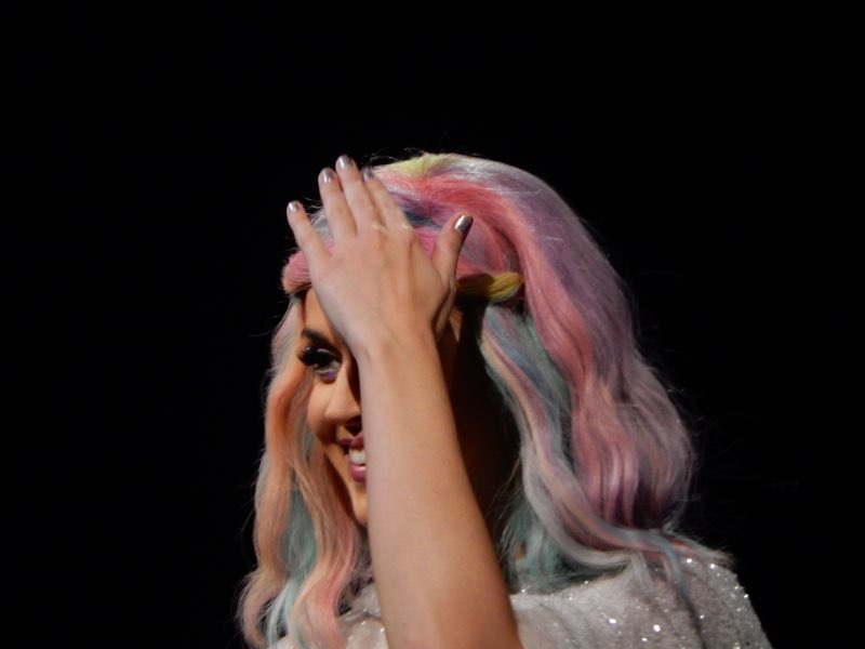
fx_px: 12844
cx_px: 432
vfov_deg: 2.9
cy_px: 324
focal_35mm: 514
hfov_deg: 3.9
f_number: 6.3
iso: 720
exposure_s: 1/125
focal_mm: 92.3
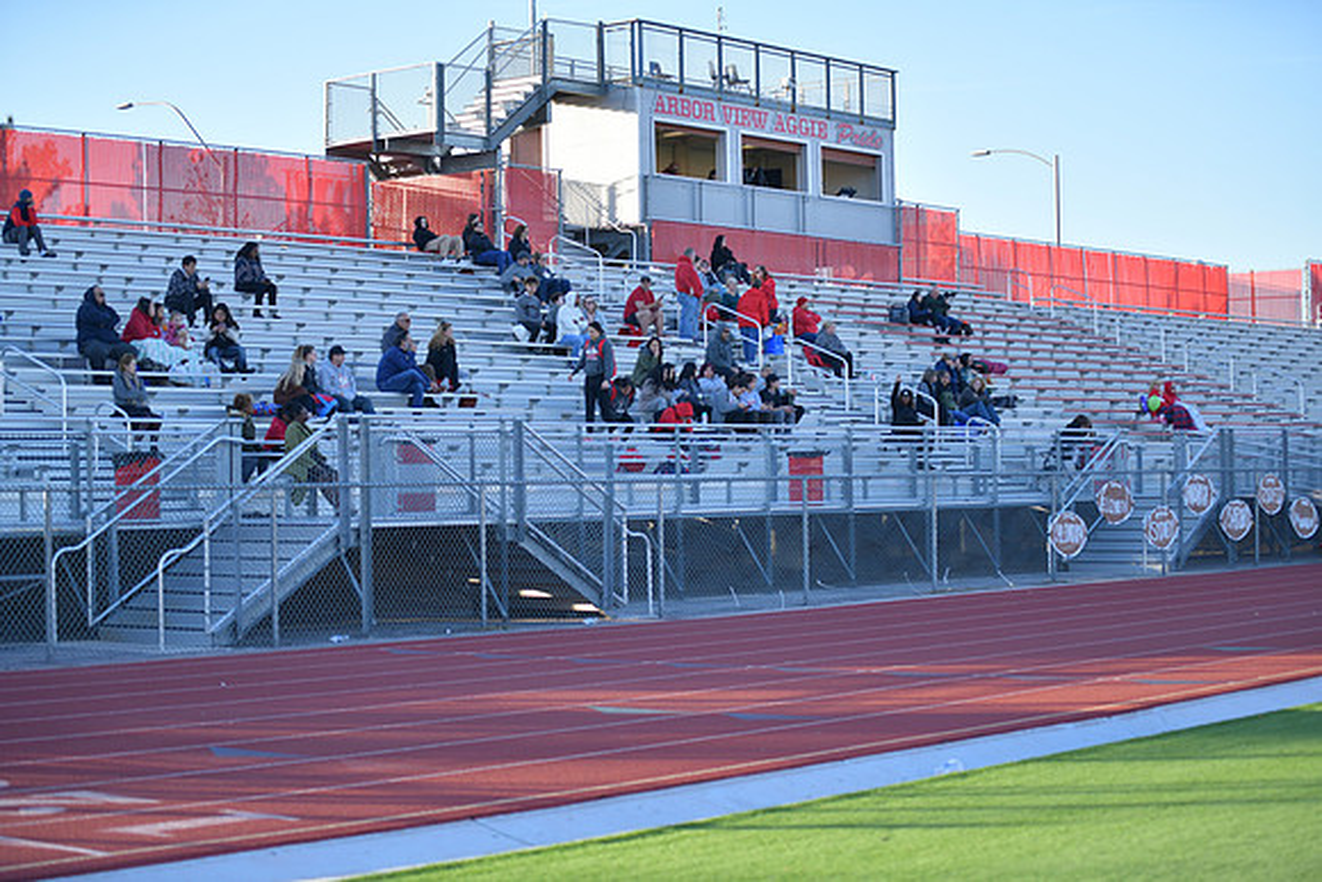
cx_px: 661
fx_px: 2571
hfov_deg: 28.8
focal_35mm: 70
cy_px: 441
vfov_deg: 19.5
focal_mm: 70
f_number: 2.8
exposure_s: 1/1600
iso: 400
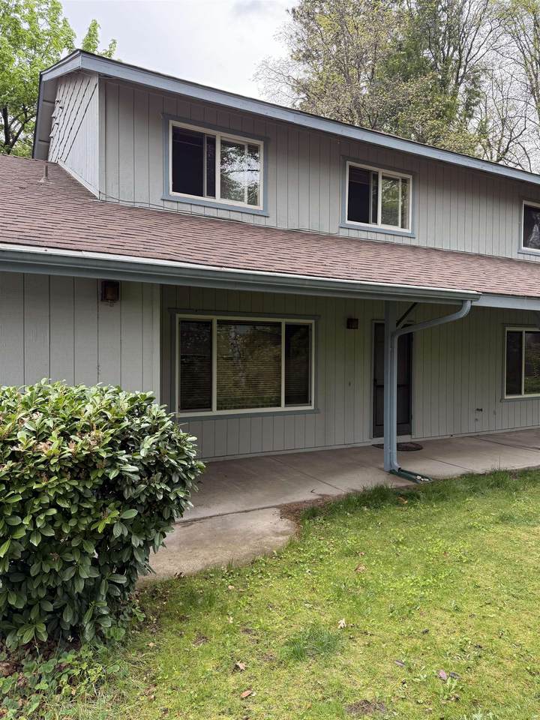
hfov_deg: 56.8
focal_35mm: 24
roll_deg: -0.2
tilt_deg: +0.3
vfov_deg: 71.6
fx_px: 499
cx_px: 270
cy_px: 360
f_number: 1.78
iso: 100
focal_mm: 6.76
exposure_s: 1/329
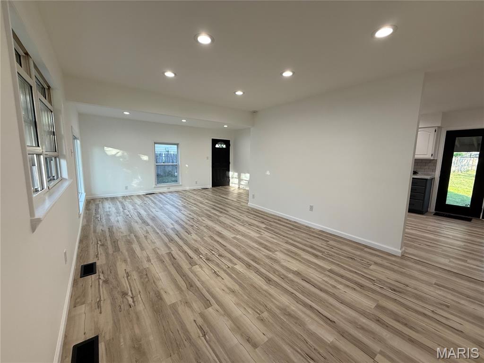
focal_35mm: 14
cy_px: 182
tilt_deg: -7.1
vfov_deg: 85.7
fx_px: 196
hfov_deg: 102.1
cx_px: 242
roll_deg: -1.2
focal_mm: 2.22
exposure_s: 1/120
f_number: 2.2
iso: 100
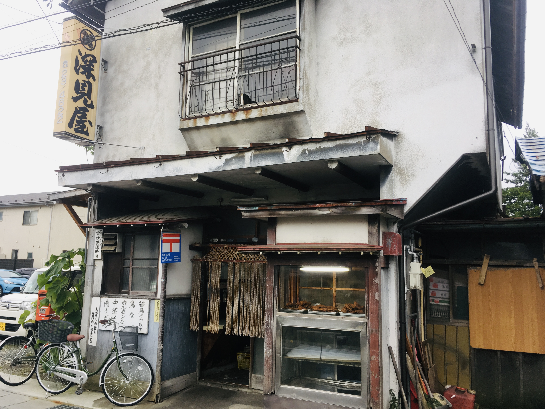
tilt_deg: +7.2
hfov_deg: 61.7
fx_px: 457
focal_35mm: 29
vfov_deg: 48.2
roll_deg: -1.7
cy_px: 204
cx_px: 272
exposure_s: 1/120
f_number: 2.2
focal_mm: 4.15
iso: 32
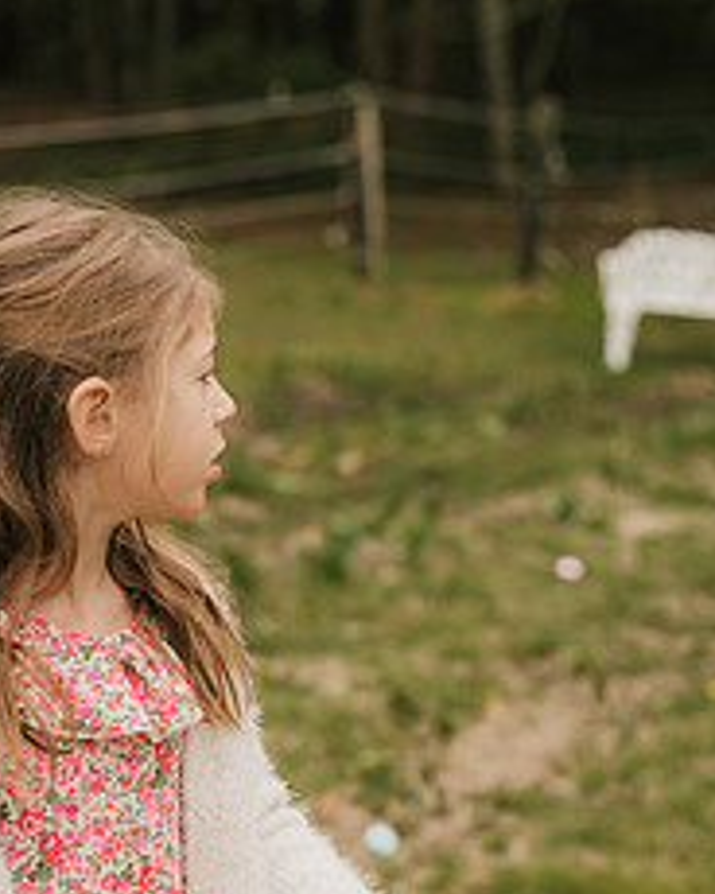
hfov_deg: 16.6
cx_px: 194
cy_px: 591
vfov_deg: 20.7
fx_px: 2434
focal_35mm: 92
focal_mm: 50
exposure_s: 1/200
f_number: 2.8
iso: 100
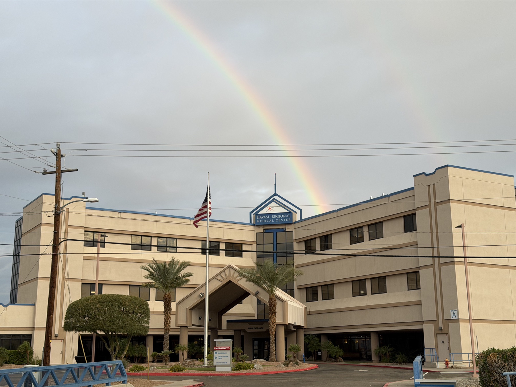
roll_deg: +0.5
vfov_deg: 30.3
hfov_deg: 39.7
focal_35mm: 48
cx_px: 258
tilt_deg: +13.1
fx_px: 716
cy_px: 194
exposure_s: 1/1149
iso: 64
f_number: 1.78
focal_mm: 6.76
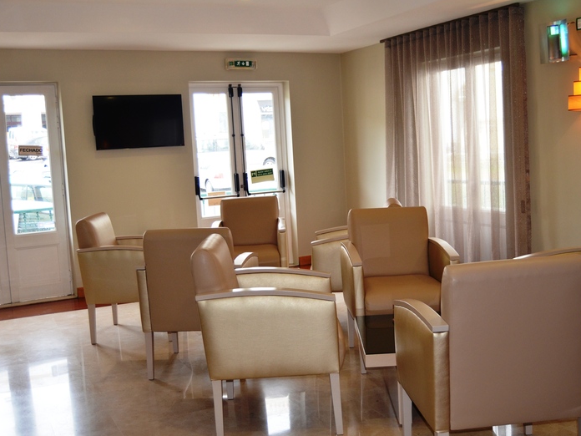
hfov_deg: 43.8
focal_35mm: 43
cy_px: 218
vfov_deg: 33.6
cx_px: 295
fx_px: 722
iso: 450
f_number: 4
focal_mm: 26
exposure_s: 1/60
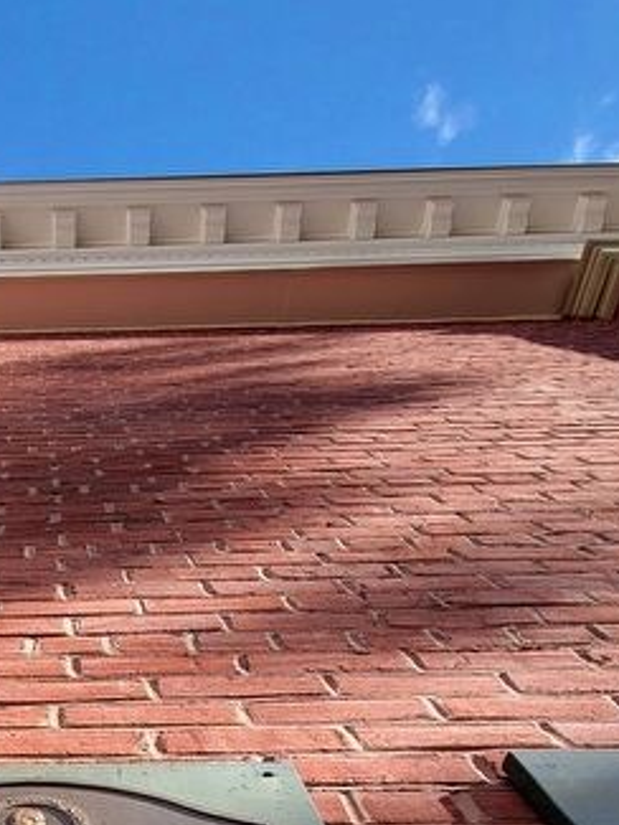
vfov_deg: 43.5
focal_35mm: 32
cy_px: 914
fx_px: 762
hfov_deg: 40.1
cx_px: 36
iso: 50
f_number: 2.2
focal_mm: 2.2
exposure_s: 1/322
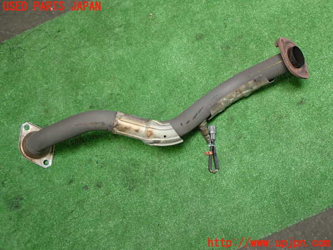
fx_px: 423
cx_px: 166
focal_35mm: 44
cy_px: 125
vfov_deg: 32.9
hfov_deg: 42.9
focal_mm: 7.84
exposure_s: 1/40
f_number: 2.9
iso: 250
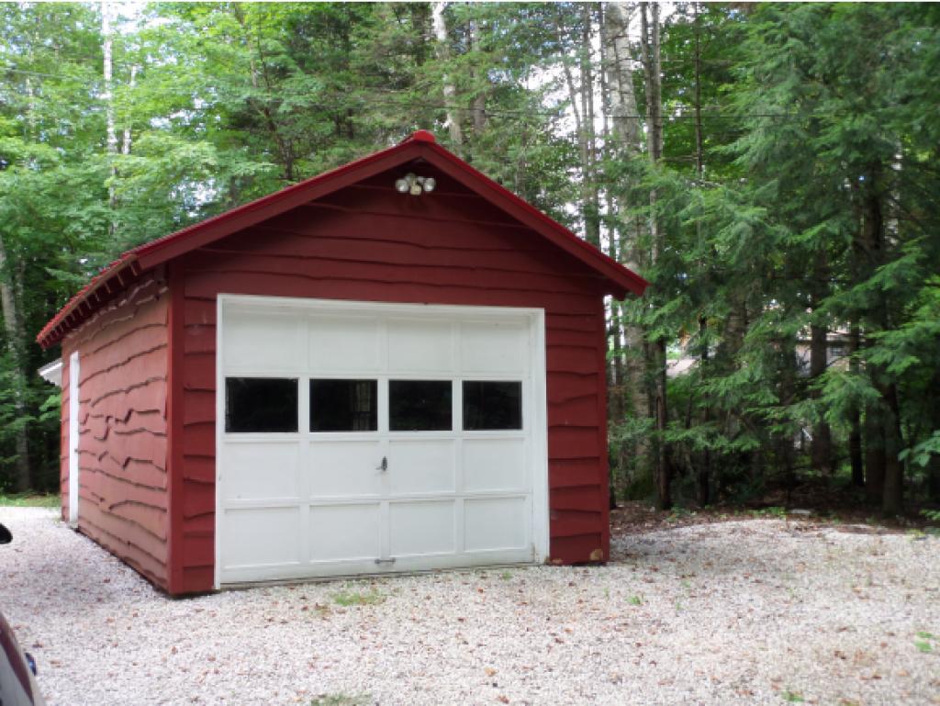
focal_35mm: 41
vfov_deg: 35.2
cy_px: 353
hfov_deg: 45.8
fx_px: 1114
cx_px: 470
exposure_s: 1/45
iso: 120
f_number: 3.6
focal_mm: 6.8
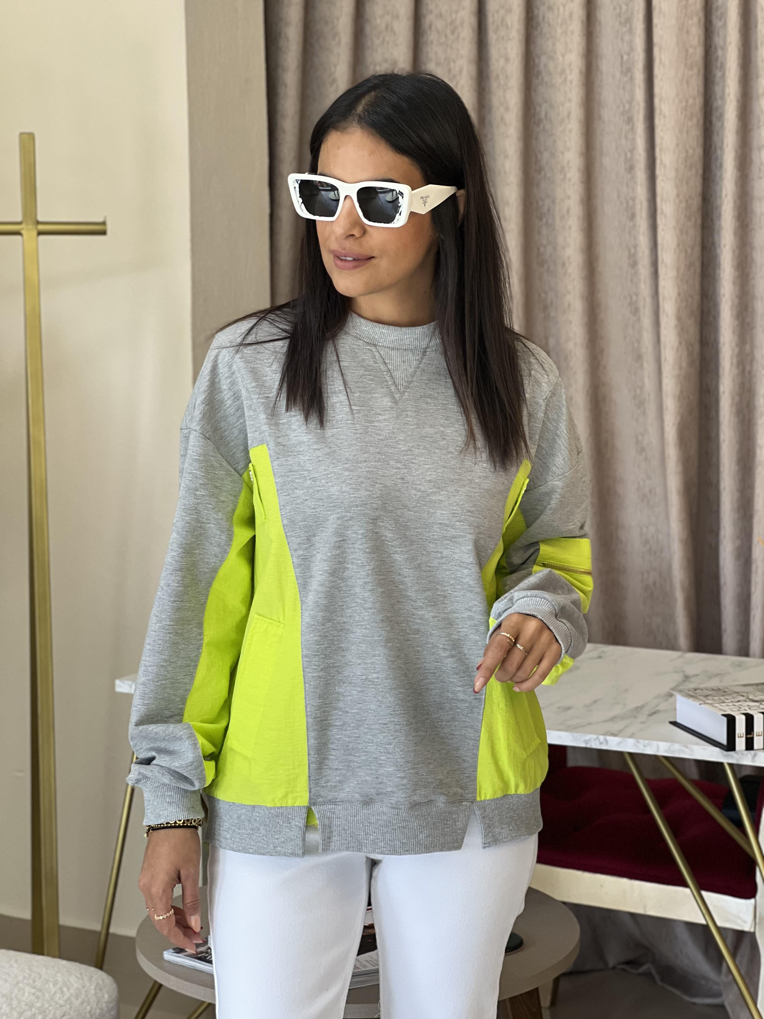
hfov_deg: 19.1
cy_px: 510
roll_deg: +0.7
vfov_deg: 25.3
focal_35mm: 77
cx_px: 382
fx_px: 2266
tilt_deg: -7.0
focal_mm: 9
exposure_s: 1/100
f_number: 2.8
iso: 160
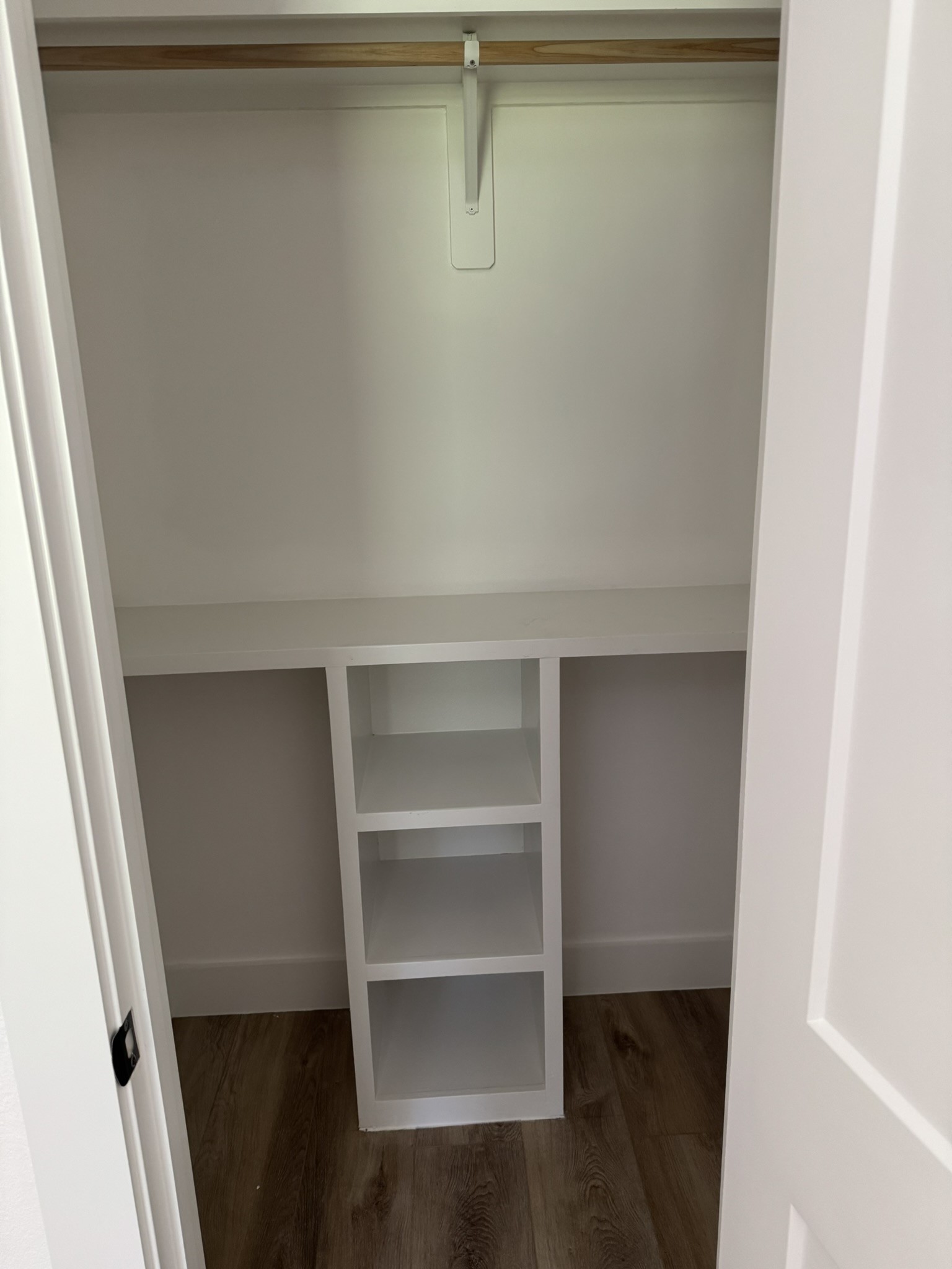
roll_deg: +2.3
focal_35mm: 24
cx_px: 476
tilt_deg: -14.0
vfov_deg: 71.6
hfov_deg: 56.8
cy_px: 634
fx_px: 880
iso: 320
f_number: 1.78
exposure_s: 1/60
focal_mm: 6.76
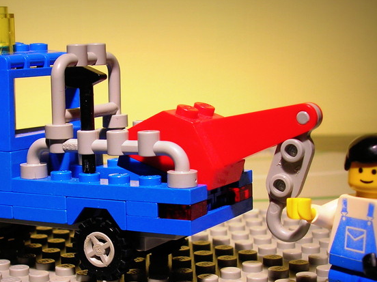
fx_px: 816
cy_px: 205
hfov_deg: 26.0
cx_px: 149
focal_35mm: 75
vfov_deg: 19.5
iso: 50
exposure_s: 1/9.8
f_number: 3.2
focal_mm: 7.7
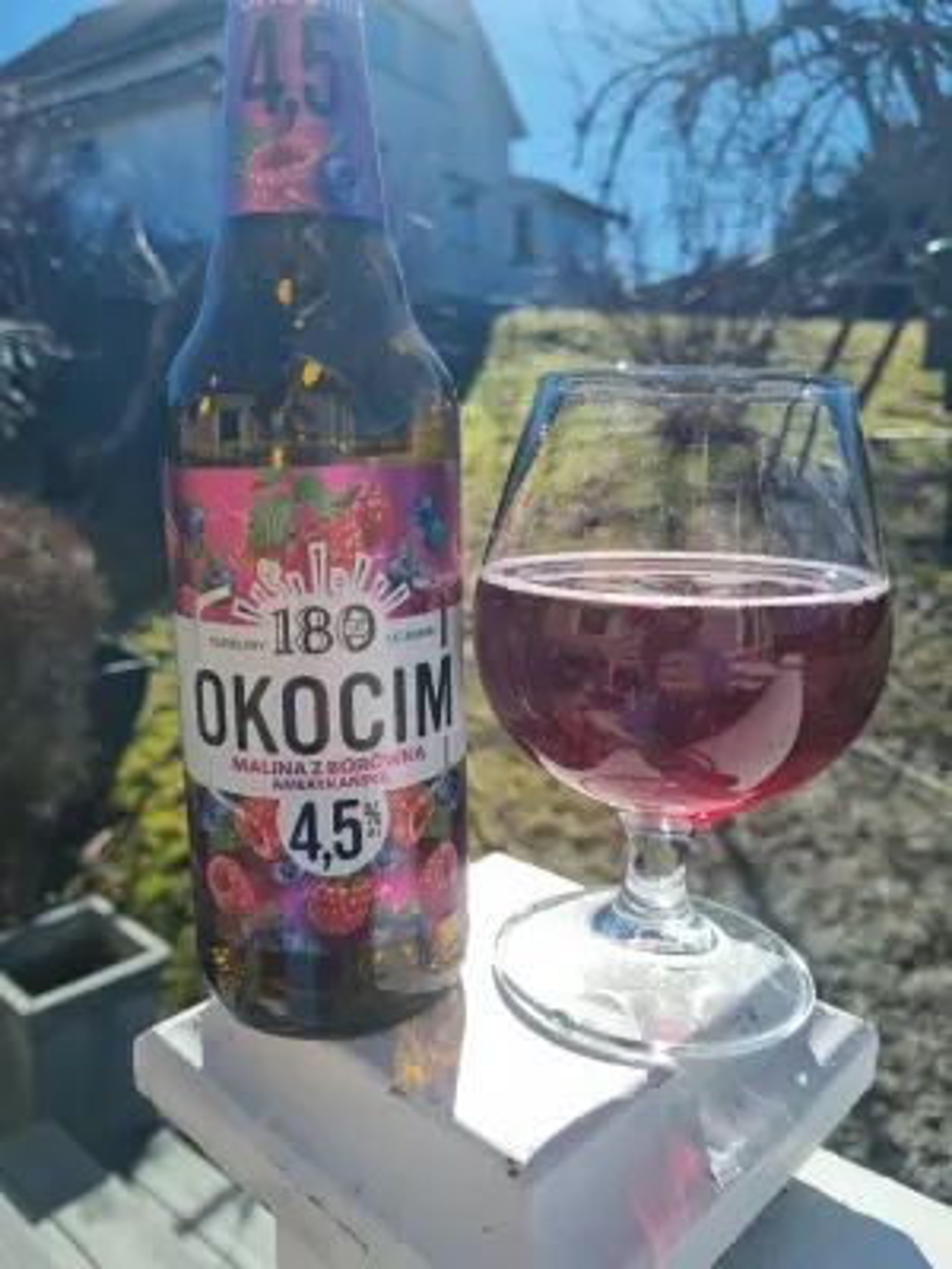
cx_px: 476
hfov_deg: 53.1
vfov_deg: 67.3
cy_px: 634
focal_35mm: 26
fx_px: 953
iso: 50
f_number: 1.8
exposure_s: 1/3168
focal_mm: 5.4
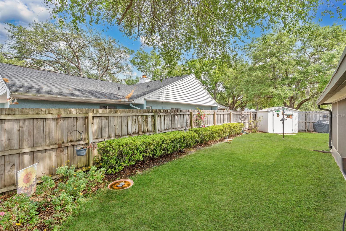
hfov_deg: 96.7
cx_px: 173
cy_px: 116
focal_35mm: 16
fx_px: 154
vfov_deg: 73.7
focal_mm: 16
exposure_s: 1/100
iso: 100
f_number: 8
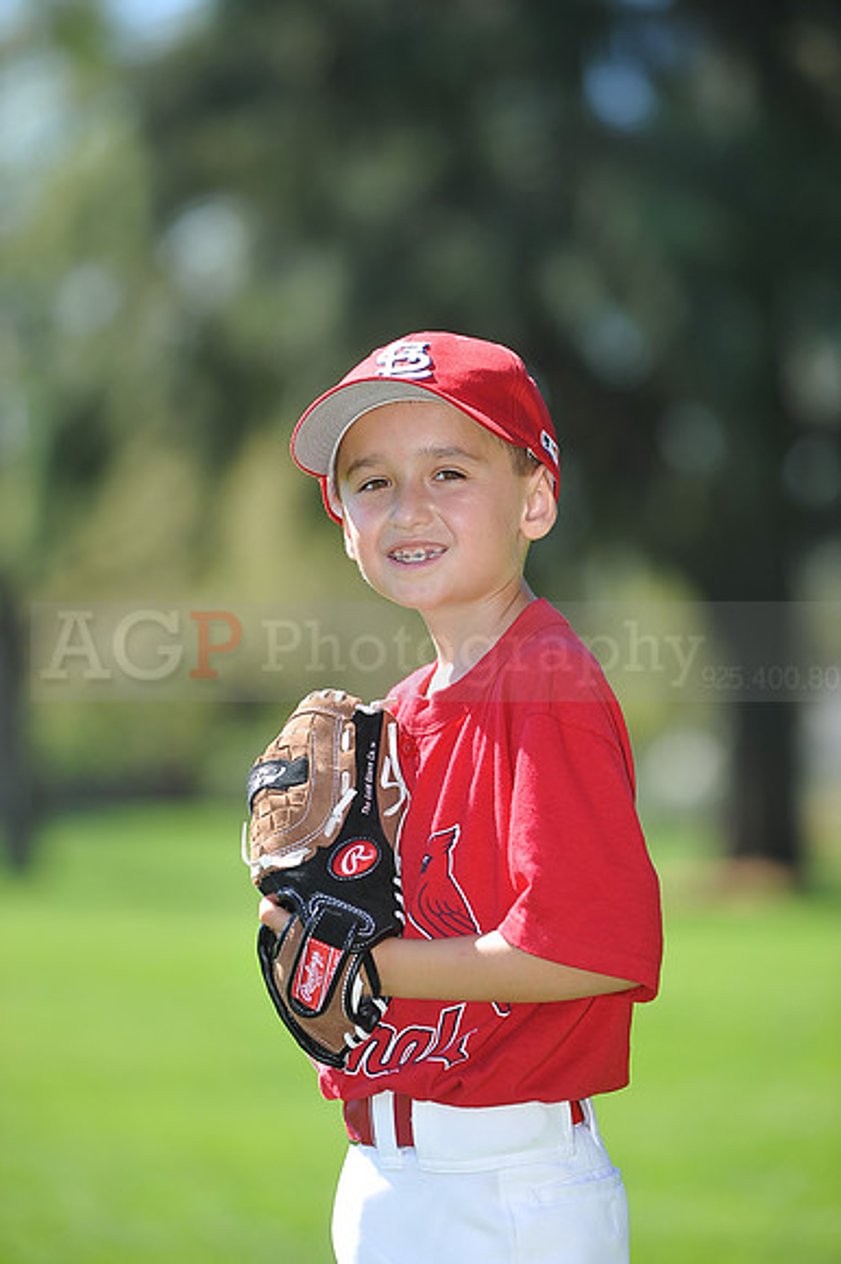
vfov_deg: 10.3
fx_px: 7016
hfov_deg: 6.9
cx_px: 420
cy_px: 632
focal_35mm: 200
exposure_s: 1/500
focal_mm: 200
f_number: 4.5
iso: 200
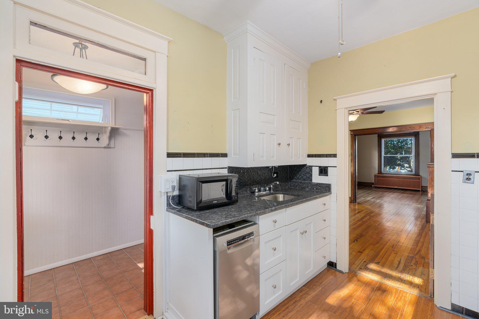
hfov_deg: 96.7
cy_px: 160
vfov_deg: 73.7
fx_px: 213
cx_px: 240
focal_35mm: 16
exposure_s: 1/20
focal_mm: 16
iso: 320
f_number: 7.1
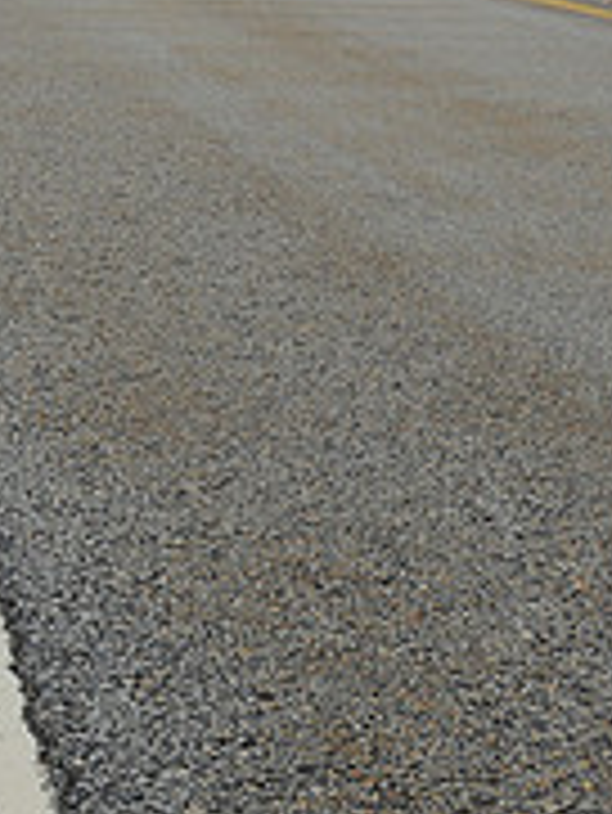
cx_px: -216
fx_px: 1742
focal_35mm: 74
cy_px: 436
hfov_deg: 18.4
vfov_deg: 26.3
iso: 200
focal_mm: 24
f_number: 11
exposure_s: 1/250
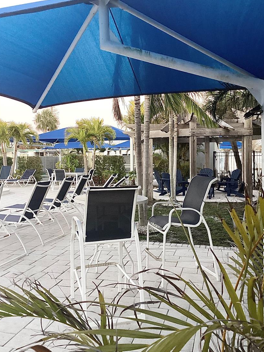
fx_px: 346
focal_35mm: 34
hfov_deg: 41.8
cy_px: 160
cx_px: 135
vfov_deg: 53.9
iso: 320
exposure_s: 1/60
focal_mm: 3.3
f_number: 2.4
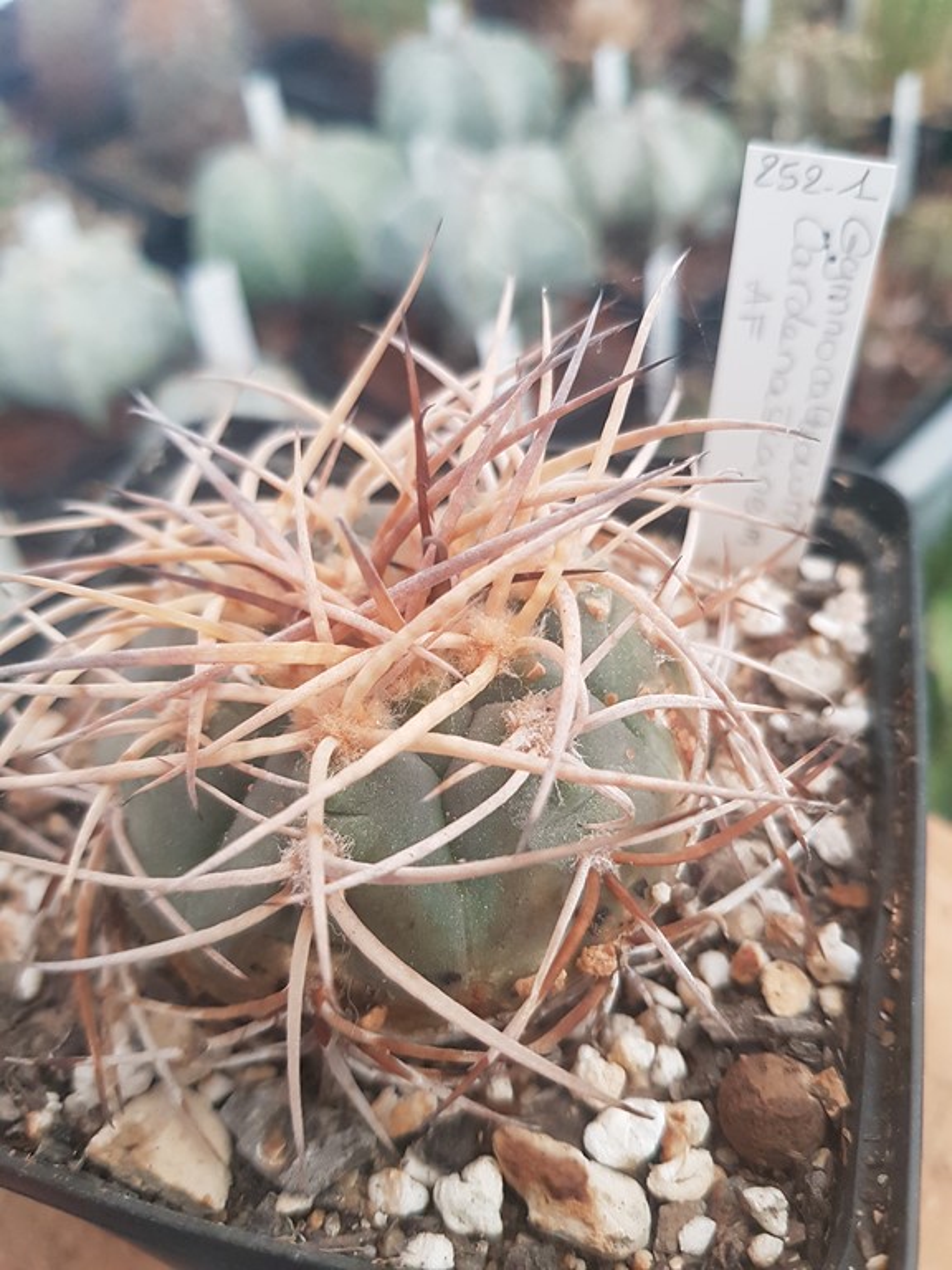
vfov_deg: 67.3
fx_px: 953
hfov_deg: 53.1
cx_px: 476
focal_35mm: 26
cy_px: 635
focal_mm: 4.2
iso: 200
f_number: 1.7
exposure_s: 1/33
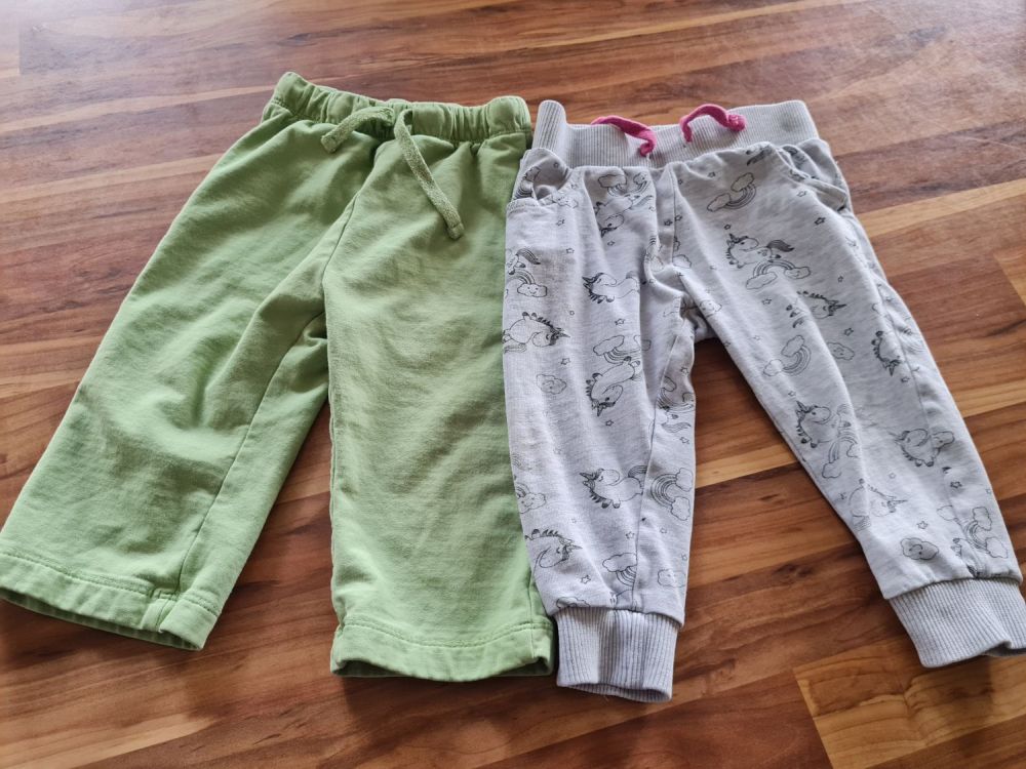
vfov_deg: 53.1
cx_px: 513
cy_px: 384
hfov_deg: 67.3
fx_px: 771
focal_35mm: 26
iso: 200
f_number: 1.8
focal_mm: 5.4
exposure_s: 1/50
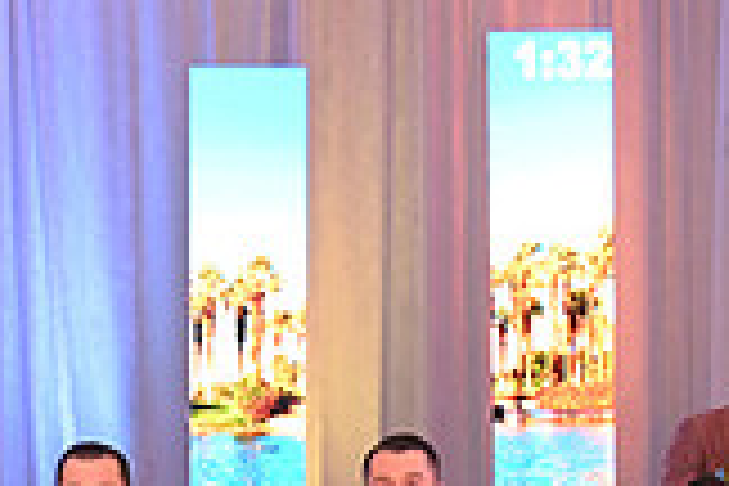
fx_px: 2896
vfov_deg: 9.3
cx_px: -76
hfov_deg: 14.0
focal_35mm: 143
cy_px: 781
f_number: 5
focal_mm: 40
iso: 2500
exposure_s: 1/200
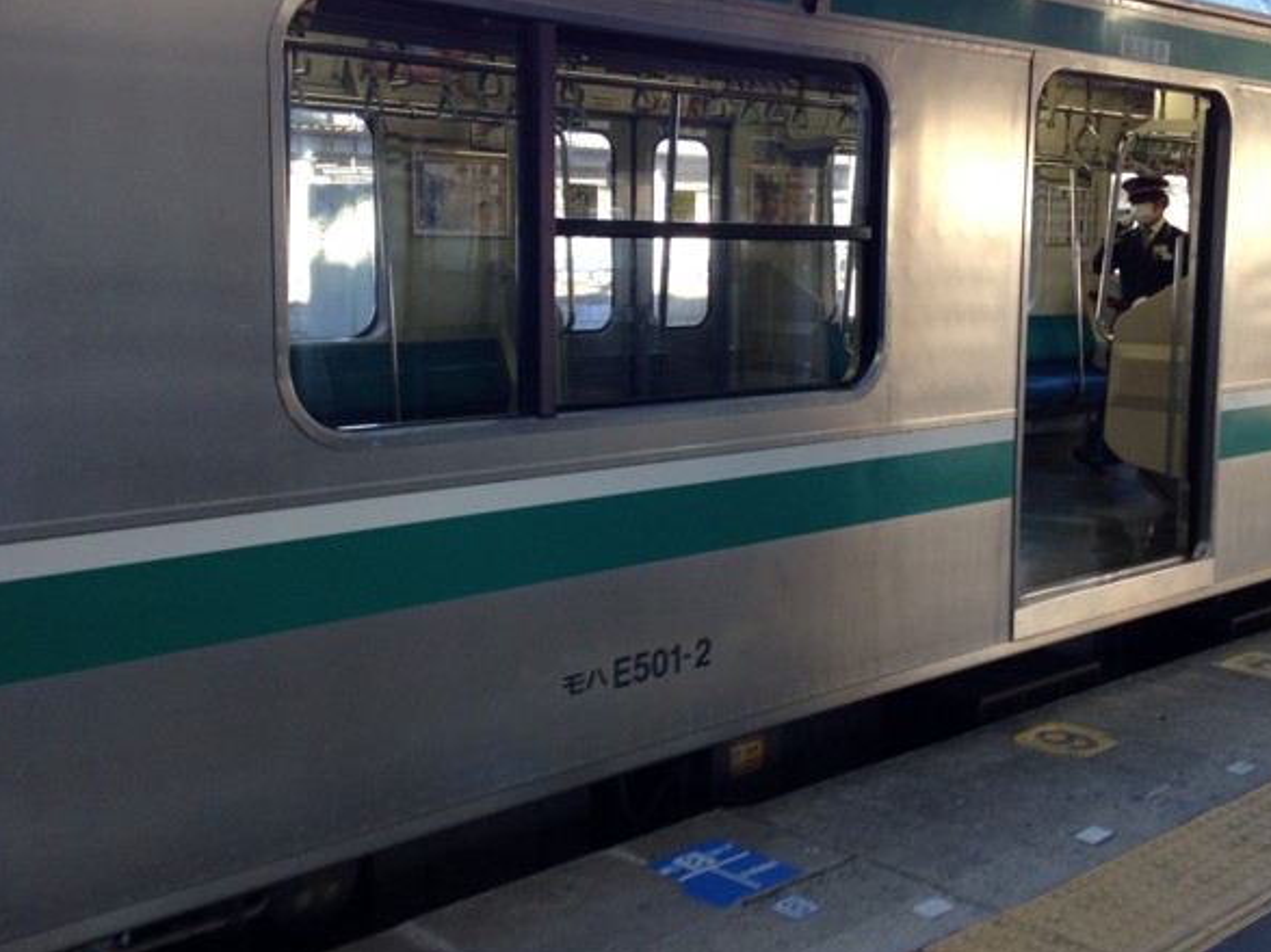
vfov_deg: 32.1
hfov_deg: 42.0
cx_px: 706
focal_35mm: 45
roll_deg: -0.9
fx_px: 1652
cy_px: 402
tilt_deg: -8.4
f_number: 2.4
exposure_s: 1/60
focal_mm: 4.12
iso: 64
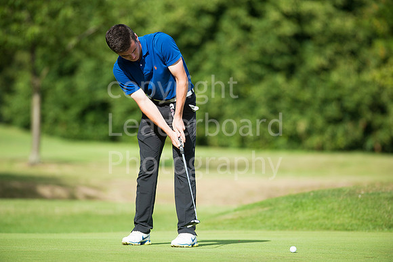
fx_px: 3273
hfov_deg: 6.9
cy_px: 131
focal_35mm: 300
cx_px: 196
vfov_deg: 4.6
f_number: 4
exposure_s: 1/2500
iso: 400
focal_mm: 300
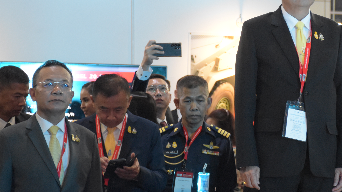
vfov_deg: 6.9
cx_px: 293
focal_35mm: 176
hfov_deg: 12.2
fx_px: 1596
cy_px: 31
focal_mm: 62
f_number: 5
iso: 3200
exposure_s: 1/80
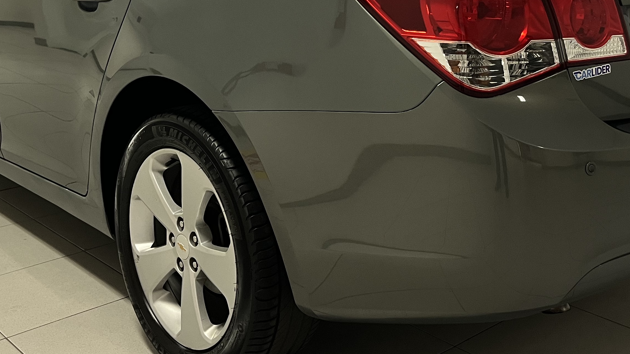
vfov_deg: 23.4
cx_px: 333
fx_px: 835
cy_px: 41
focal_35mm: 50
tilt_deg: -8.8
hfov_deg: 41.3
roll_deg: +0.5
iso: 160
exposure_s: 1/60
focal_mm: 5.1
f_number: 1.6
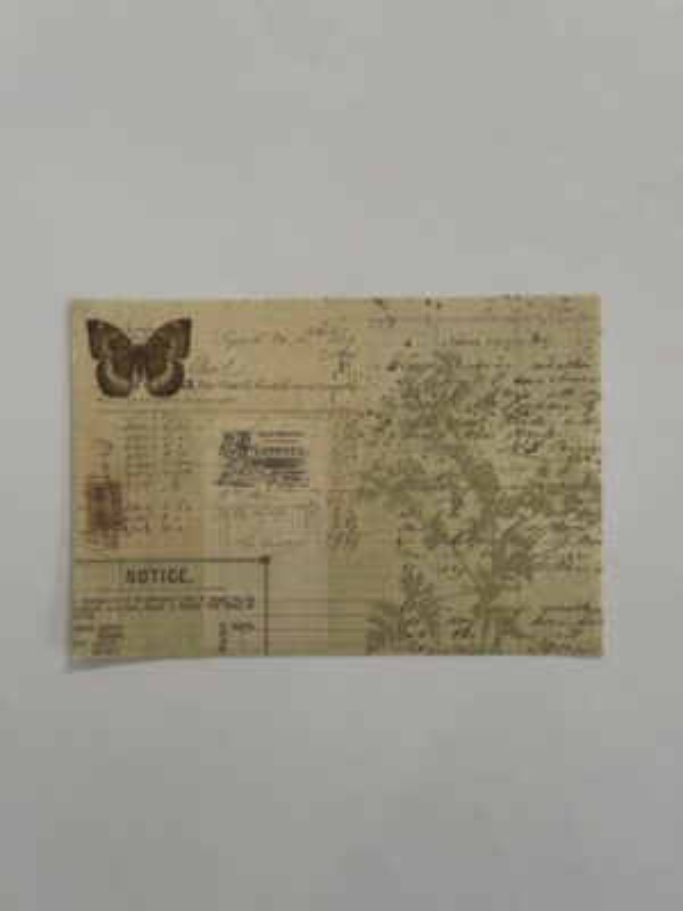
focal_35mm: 48
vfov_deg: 39.7
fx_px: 1263
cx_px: 342
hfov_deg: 30.3
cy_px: 456
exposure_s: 1/50
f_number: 1.78
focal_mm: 6.76
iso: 160
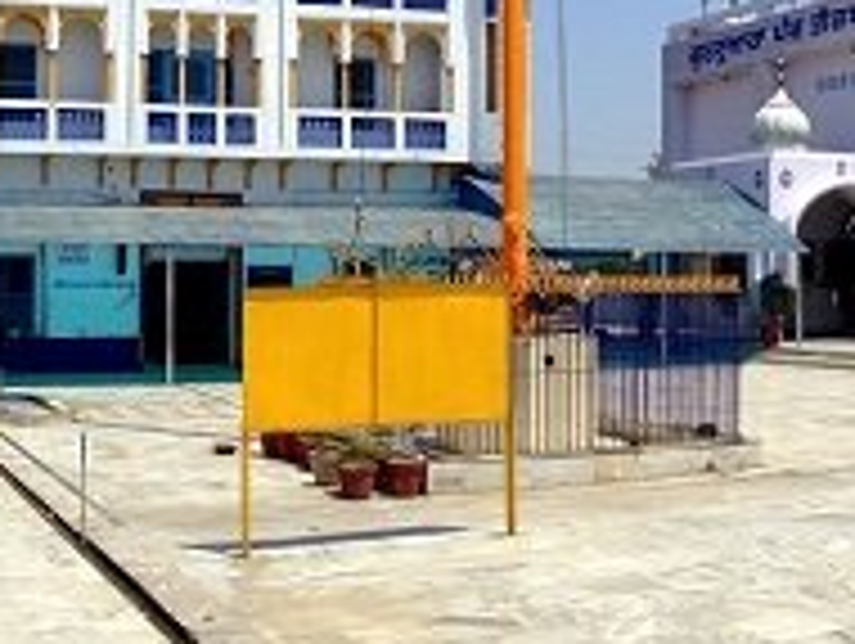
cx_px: 693
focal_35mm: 70
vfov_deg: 20.6
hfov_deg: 27.2
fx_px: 1731
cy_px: 56
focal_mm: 4.12
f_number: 2.4
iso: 50
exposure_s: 1/2584
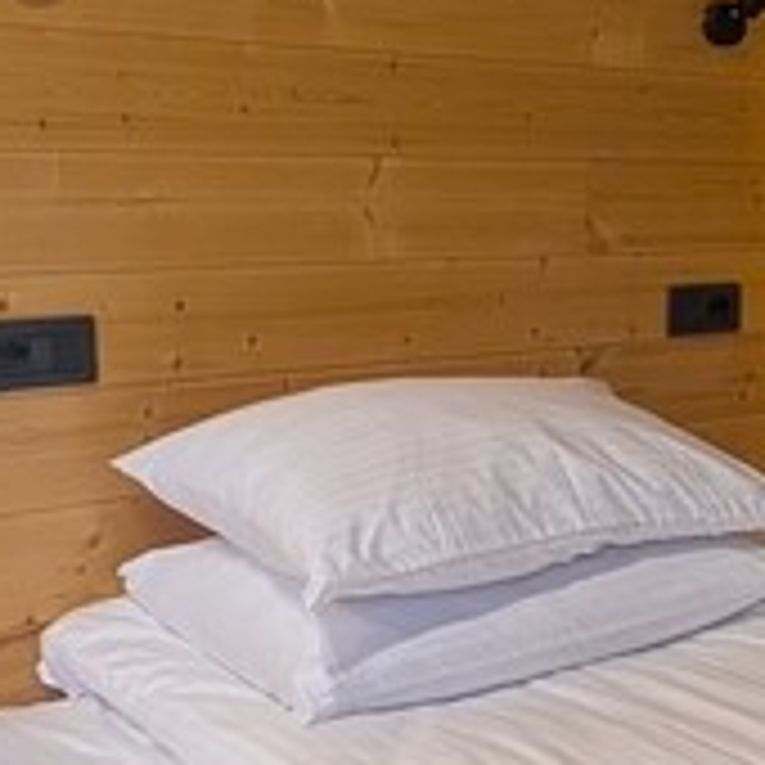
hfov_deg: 23.1
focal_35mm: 64
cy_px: 400
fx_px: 1600
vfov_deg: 26.9
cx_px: 1060
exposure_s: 1/23.8
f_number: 1.95
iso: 135
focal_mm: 2.23
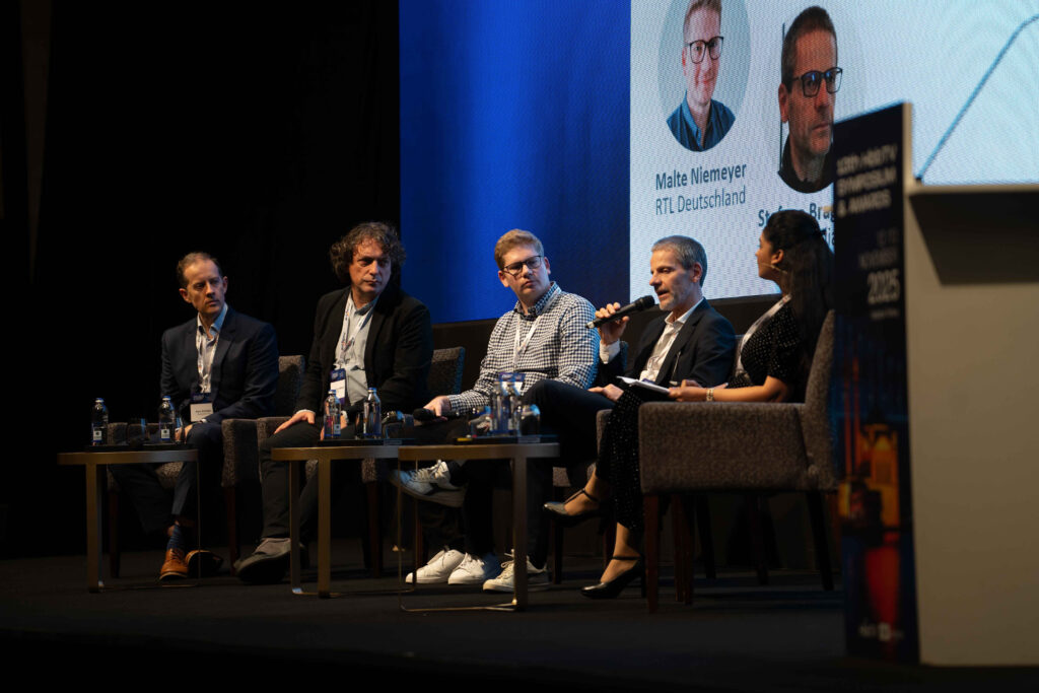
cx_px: 520
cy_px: 346
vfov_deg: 11.3
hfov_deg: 16.8
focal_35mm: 122
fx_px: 3513
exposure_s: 1/100
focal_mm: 121.7
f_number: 2.8
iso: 250
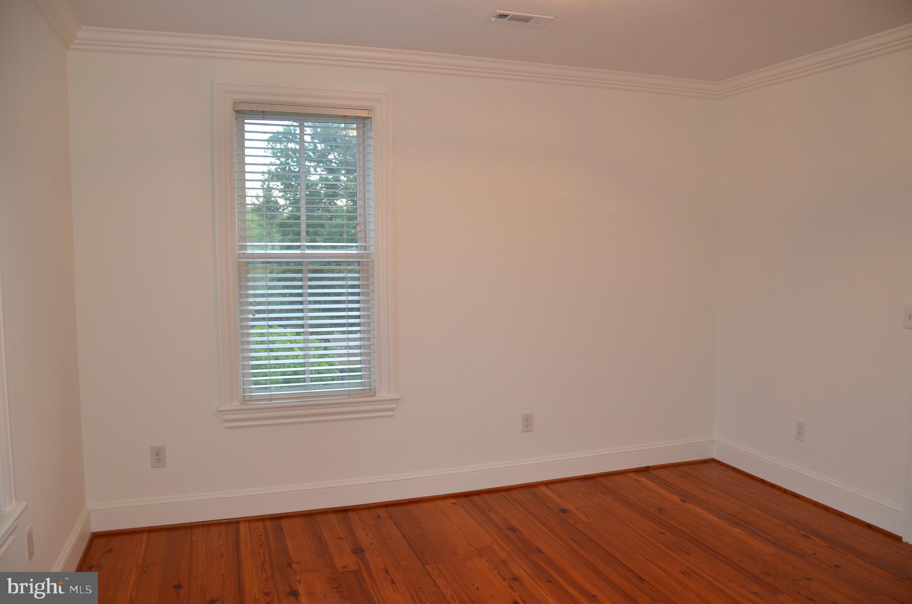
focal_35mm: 27
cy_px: 302
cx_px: 456
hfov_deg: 67.5
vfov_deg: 47.7
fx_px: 683
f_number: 3.5
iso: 720
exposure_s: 1/60
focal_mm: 18
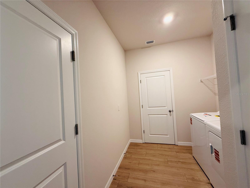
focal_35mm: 14
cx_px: 125
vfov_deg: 85.7
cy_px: 94
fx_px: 101
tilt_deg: +3.3
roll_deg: +3.3
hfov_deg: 102.1
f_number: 2.2
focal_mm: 2.22
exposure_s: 1/60
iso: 200
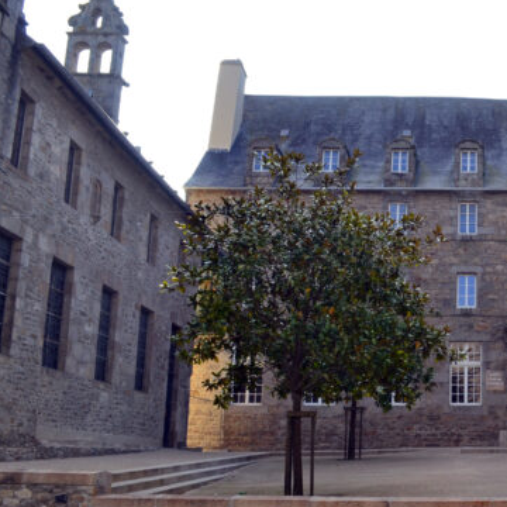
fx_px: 812
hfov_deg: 31.6
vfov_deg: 34.7
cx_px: 528
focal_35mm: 49
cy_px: 266
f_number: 10
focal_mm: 18
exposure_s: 1/200
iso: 400
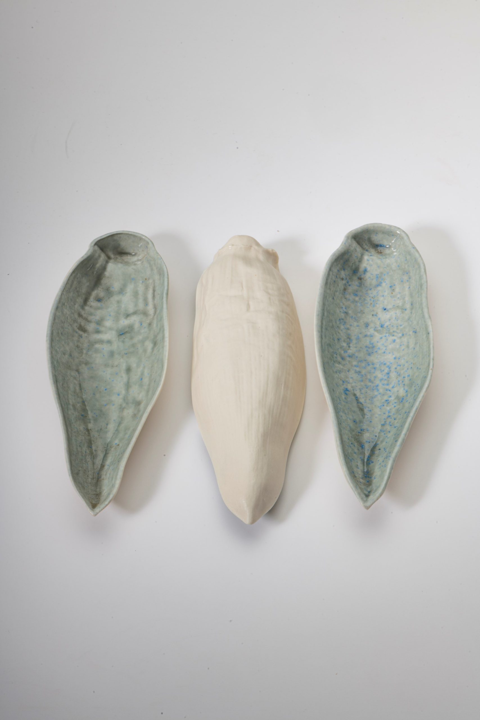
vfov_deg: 19.5
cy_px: 360
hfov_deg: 13.0
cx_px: 240
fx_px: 2100
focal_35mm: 105
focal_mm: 105
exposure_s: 1/160
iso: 100
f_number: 32
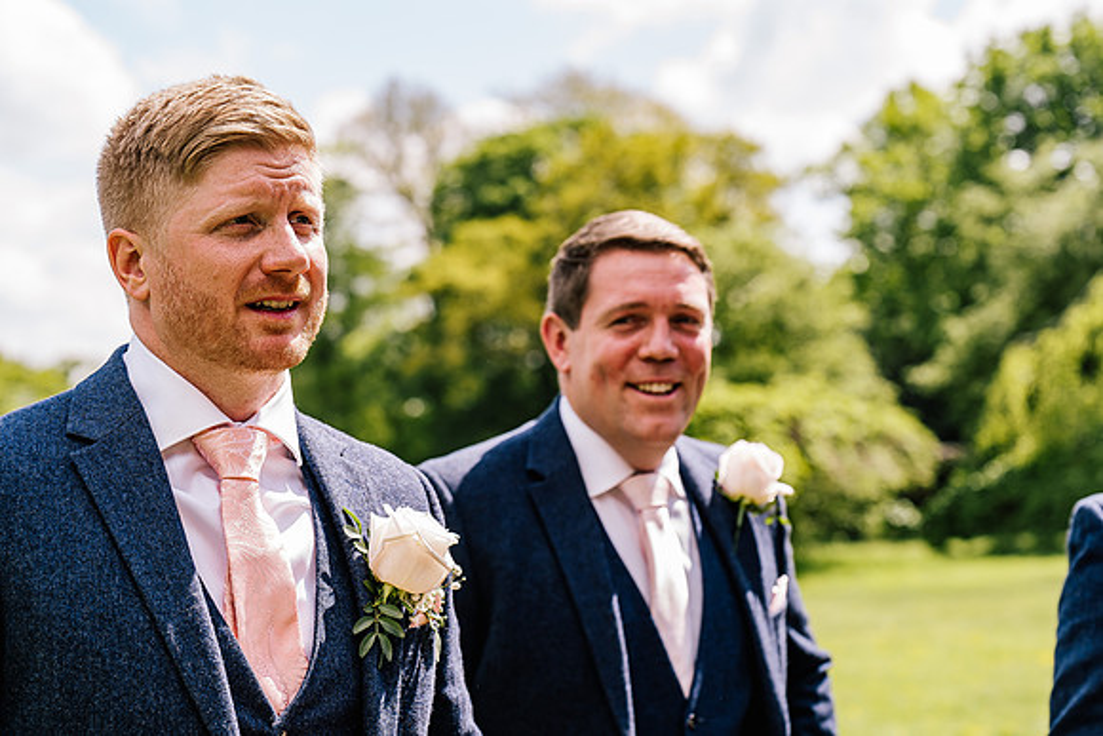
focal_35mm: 74
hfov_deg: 27.3
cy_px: 368
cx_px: 552
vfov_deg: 18.4
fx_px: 2268
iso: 125
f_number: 4.5
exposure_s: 1/320
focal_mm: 74
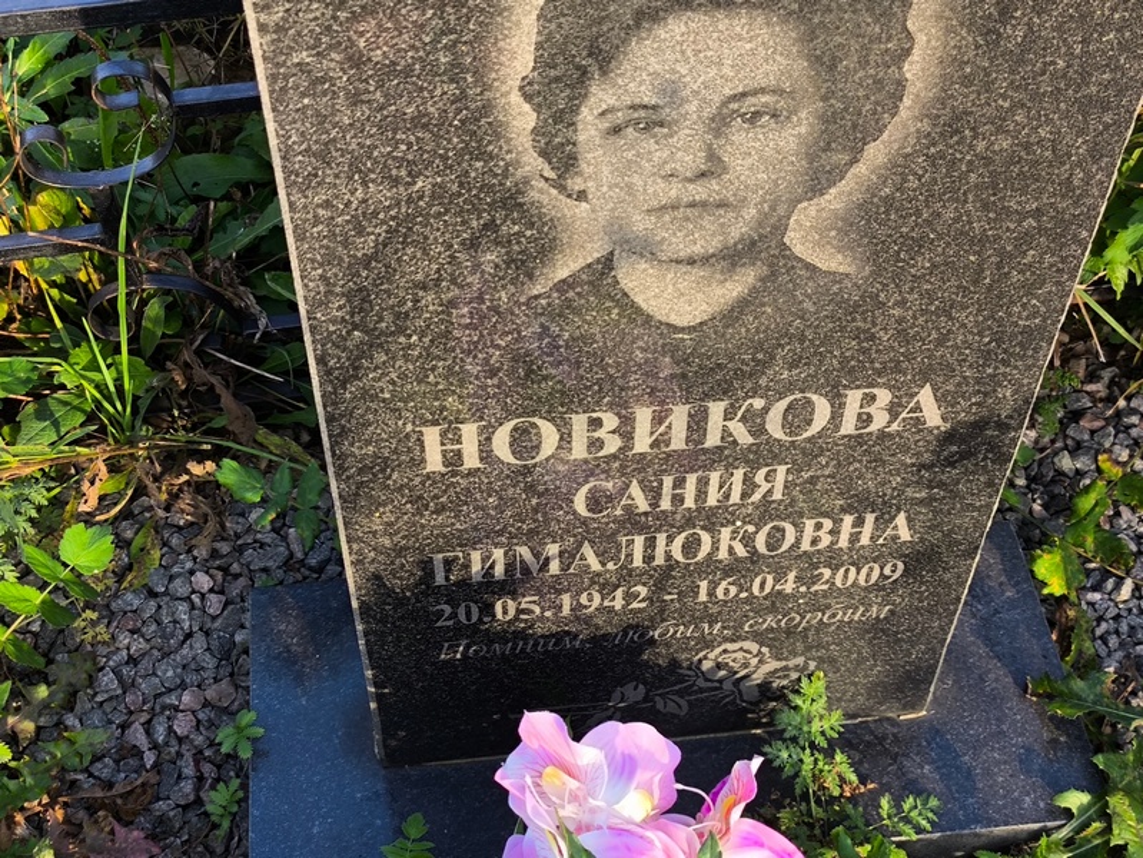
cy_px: 429
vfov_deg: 29.1
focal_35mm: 50
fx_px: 1652
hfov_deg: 38.2
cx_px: 572
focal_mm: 4.71
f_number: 1.7
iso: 50
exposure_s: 1/256
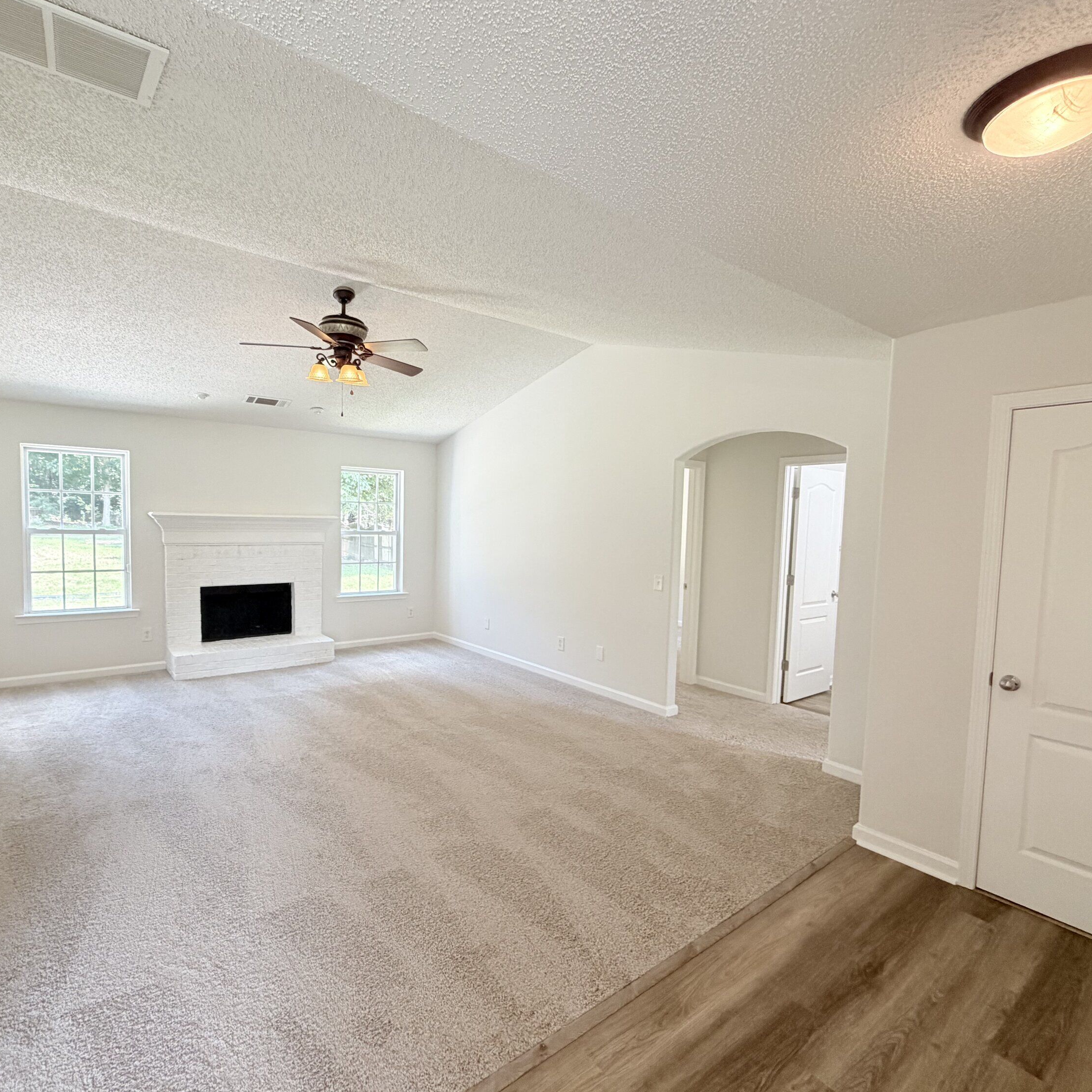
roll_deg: -0.8
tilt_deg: -3.1
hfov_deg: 83.9
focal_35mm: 17
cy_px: 558
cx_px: 510
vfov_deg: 84.0
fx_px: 607
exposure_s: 1/120
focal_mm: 2.22
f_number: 2.2
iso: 250
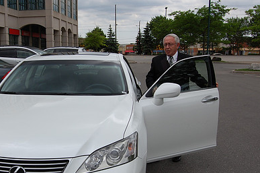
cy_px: 113
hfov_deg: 42.7
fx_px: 325
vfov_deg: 29.6
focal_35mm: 45
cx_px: 74
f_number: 10
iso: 200
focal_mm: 20
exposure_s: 1/400
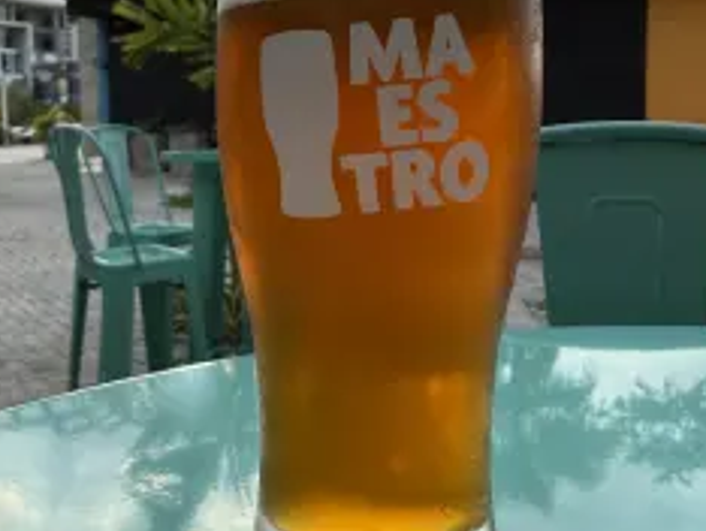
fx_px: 837
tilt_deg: -3.8
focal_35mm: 41
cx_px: 314
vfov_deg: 34.9
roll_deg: +1.0
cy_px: 184
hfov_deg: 45.7
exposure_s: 1/267
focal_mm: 2.22
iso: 50
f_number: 2.2
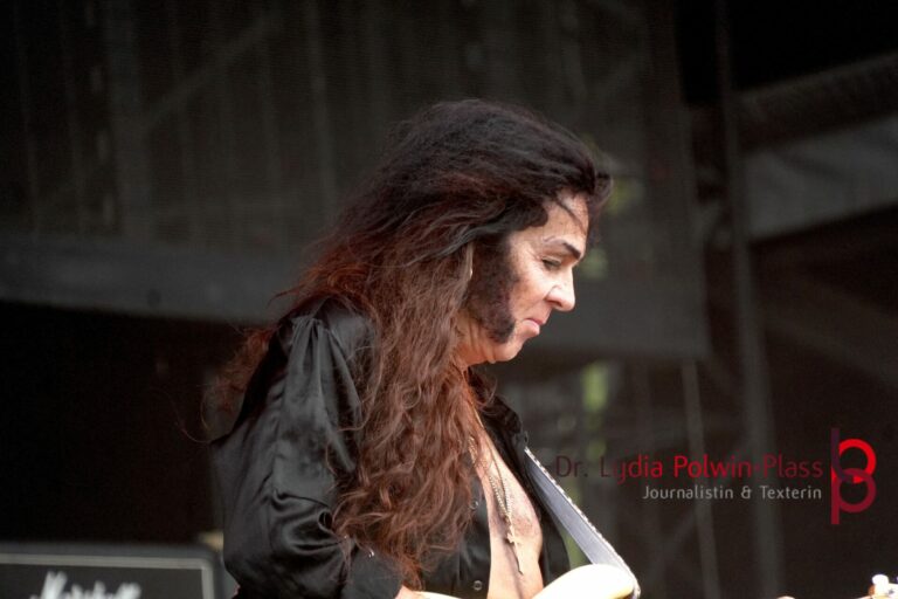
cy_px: 300
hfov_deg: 5.1
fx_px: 10027
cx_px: 449
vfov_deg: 3.4
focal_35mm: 402
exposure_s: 1/500
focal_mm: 268
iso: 2500
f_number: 6.3
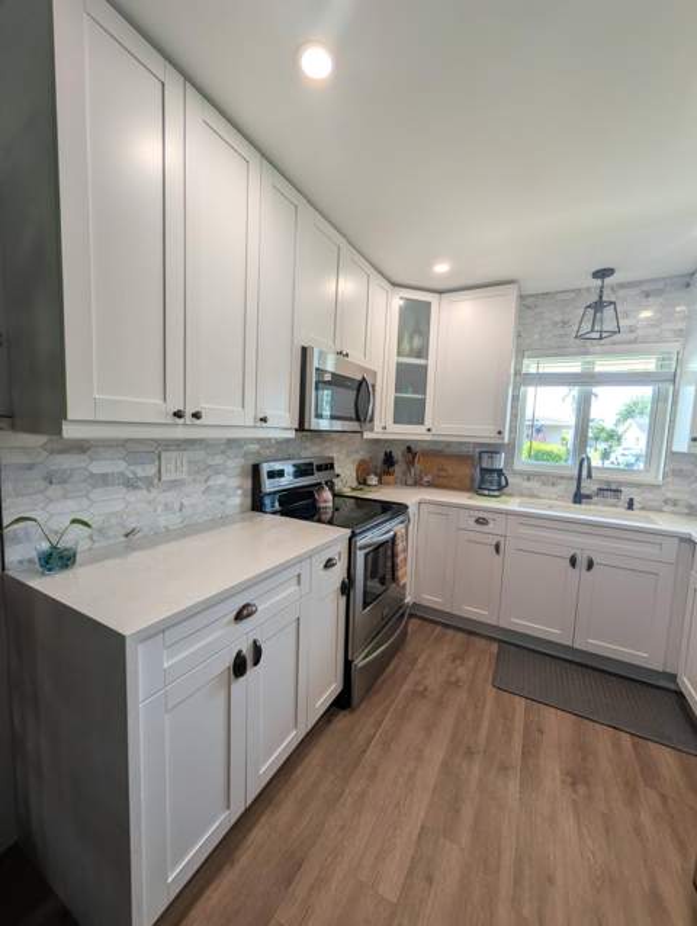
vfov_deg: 110.5
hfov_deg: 94.6
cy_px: 463
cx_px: 348
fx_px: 322
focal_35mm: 12
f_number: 1.7
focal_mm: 2.02
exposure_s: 1/193
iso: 55
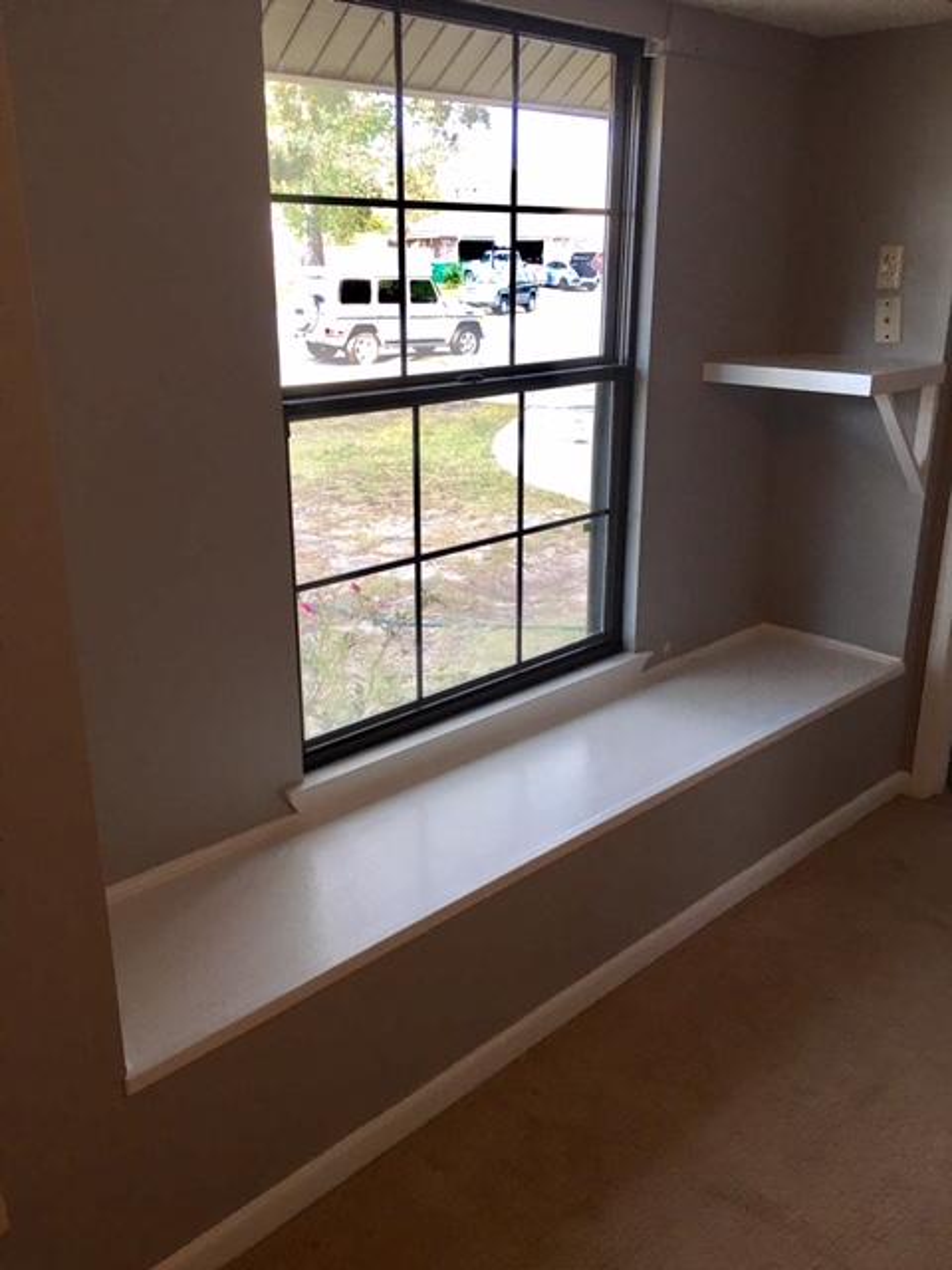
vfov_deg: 61.7
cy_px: 635
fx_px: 1063
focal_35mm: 29
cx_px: 476
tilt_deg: -17.4
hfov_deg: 48.2
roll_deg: -0.6
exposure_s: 1/30
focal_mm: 4.15
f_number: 2.2
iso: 40
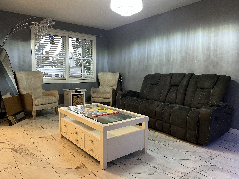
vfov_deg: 53.1
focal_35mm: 26
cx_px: 120
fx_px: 180
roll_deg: -0.9
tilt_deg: -5.8
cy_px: 90
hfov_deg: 67.3
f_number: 1.5
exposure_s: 1/60
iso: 200
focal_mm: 5.7
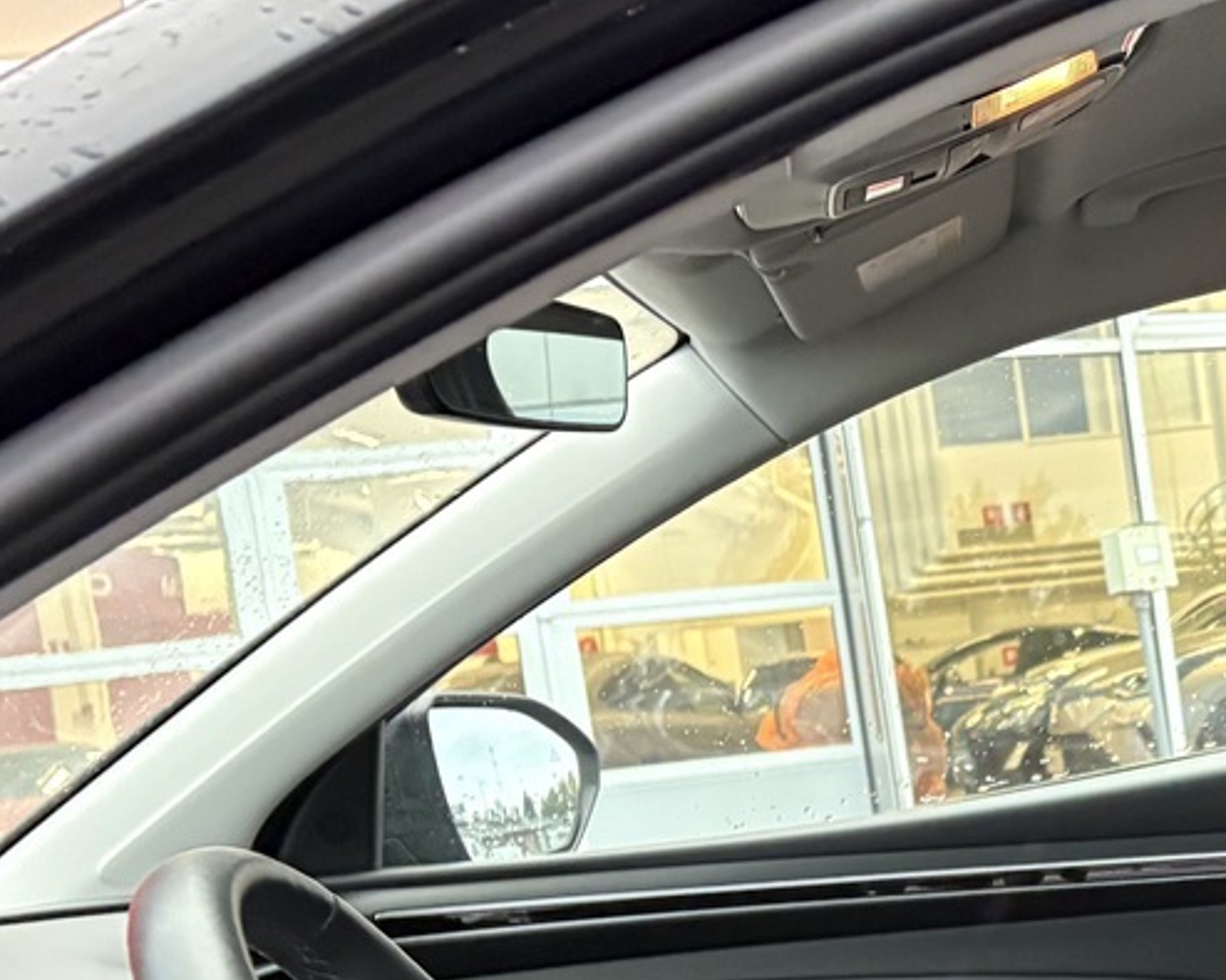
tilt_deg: -6.1
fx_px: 2685
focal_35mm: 74
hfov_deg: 23.6
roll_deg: +6.9
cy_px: 1079
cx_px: 1454
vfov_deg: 19.8
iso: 400
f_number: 1.6
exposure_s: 1/60
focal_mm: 5.96
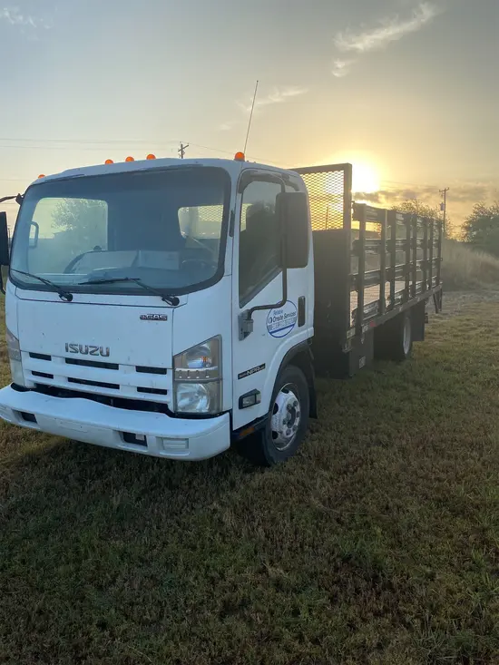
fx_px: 500
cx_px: 250
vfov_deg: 67.3
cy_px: 332
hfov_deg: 53.1
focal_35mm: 26
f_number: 1.8
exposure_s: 1/1754
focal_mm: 4.25
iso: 32
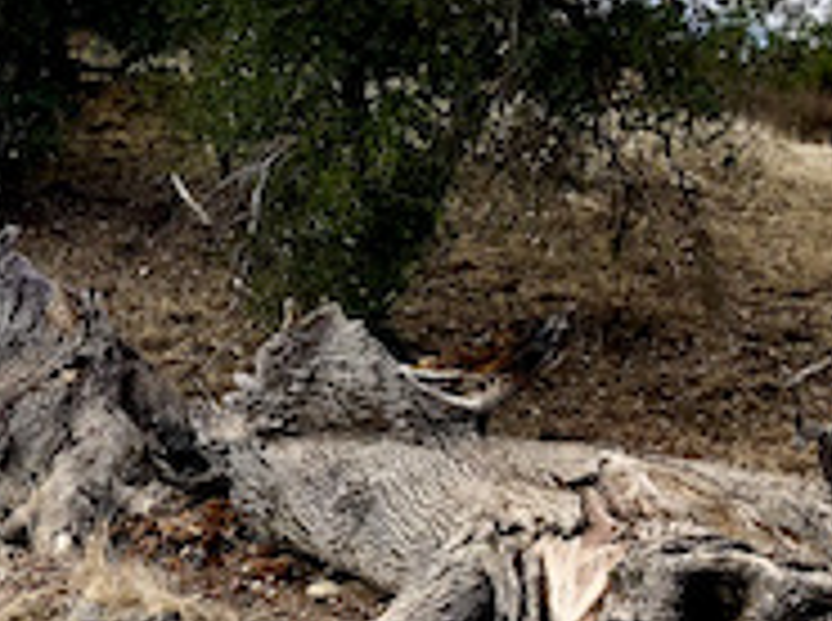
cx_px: 90
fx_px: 2183
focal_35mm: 91
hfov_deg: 21.1
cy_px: 423
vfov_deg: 16.1
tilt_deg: +4.3
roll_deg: +0.7
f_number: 1.8
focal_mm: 4
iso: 20
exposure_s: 1/375
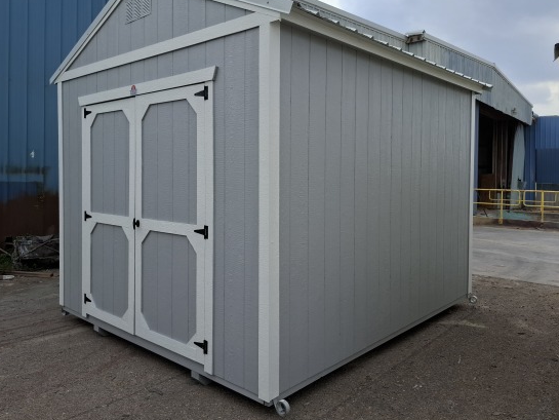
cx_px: 250
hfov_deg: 65.1
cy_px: 184
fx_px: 436
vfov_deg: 51.2
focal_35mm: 27
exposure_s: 1/3610
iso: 50
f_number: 1.8
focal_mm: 5.54
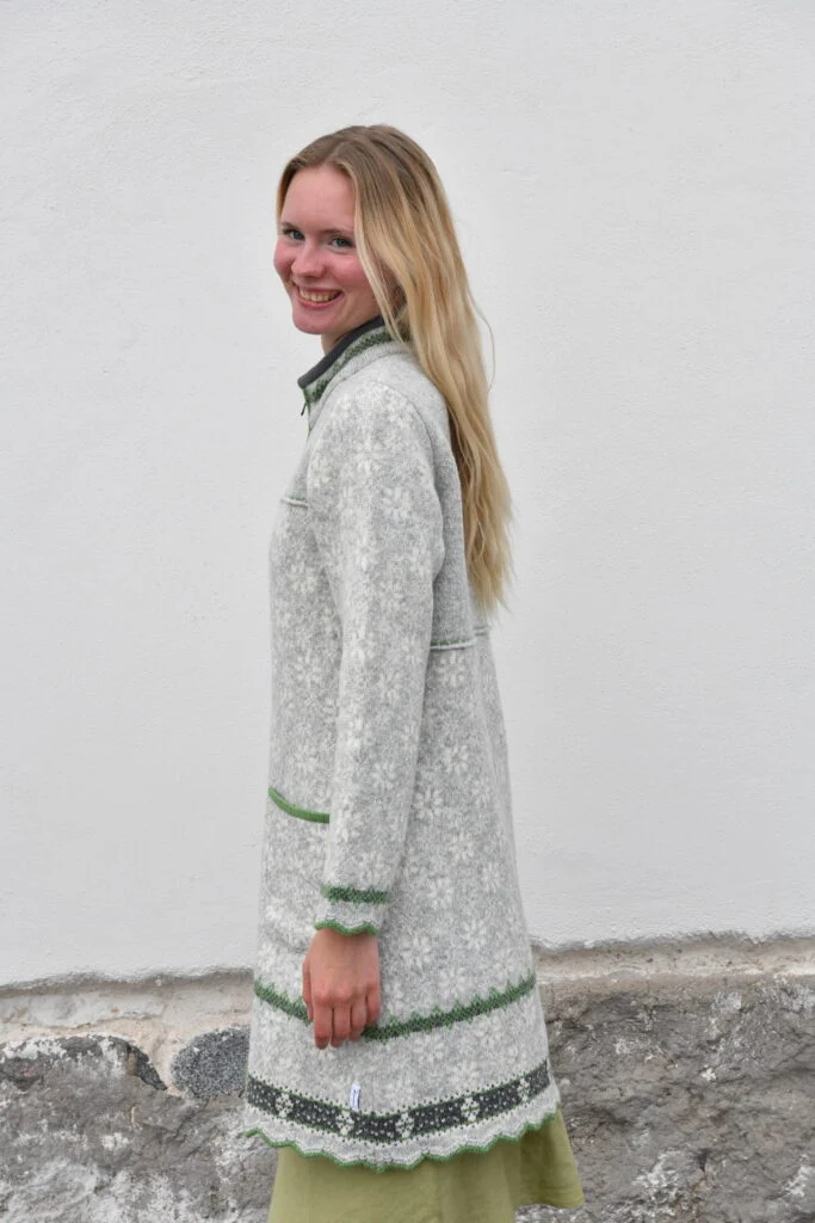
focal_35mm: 70
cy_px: 612
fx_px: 2376
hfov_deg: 19.5
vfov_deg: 28.8
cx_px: 408
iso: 1600
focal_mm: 70
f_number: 11
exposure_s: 1/500
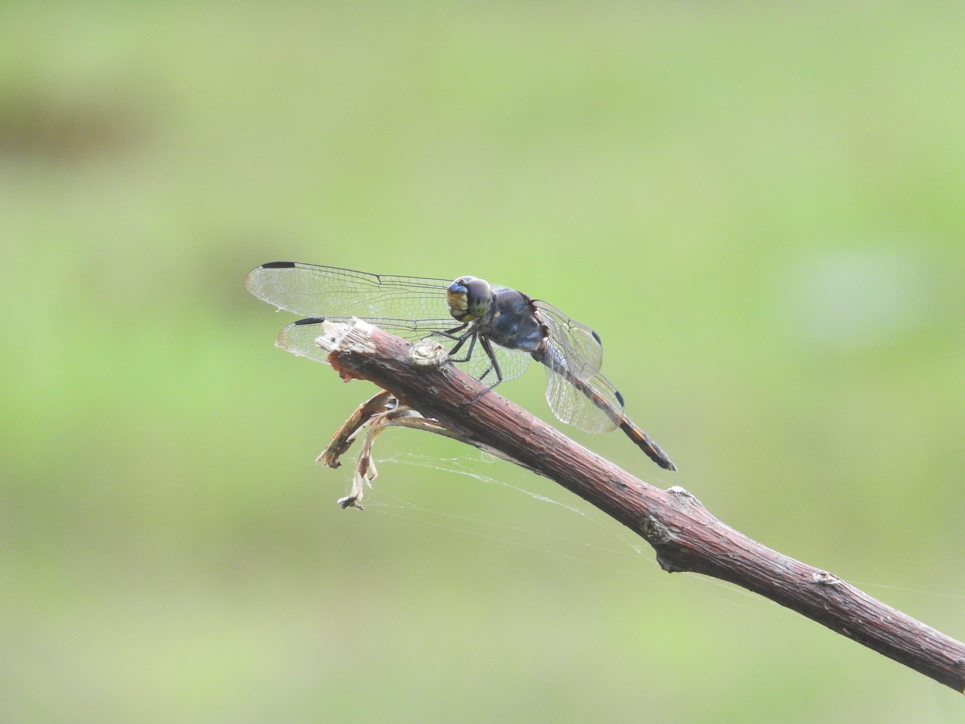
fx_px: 15333
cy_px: 362
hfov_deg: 3.6
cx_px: 482
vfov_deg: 2.7
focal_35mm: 550
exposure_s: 1/60
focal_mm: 98.5
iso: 400
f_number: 5.6
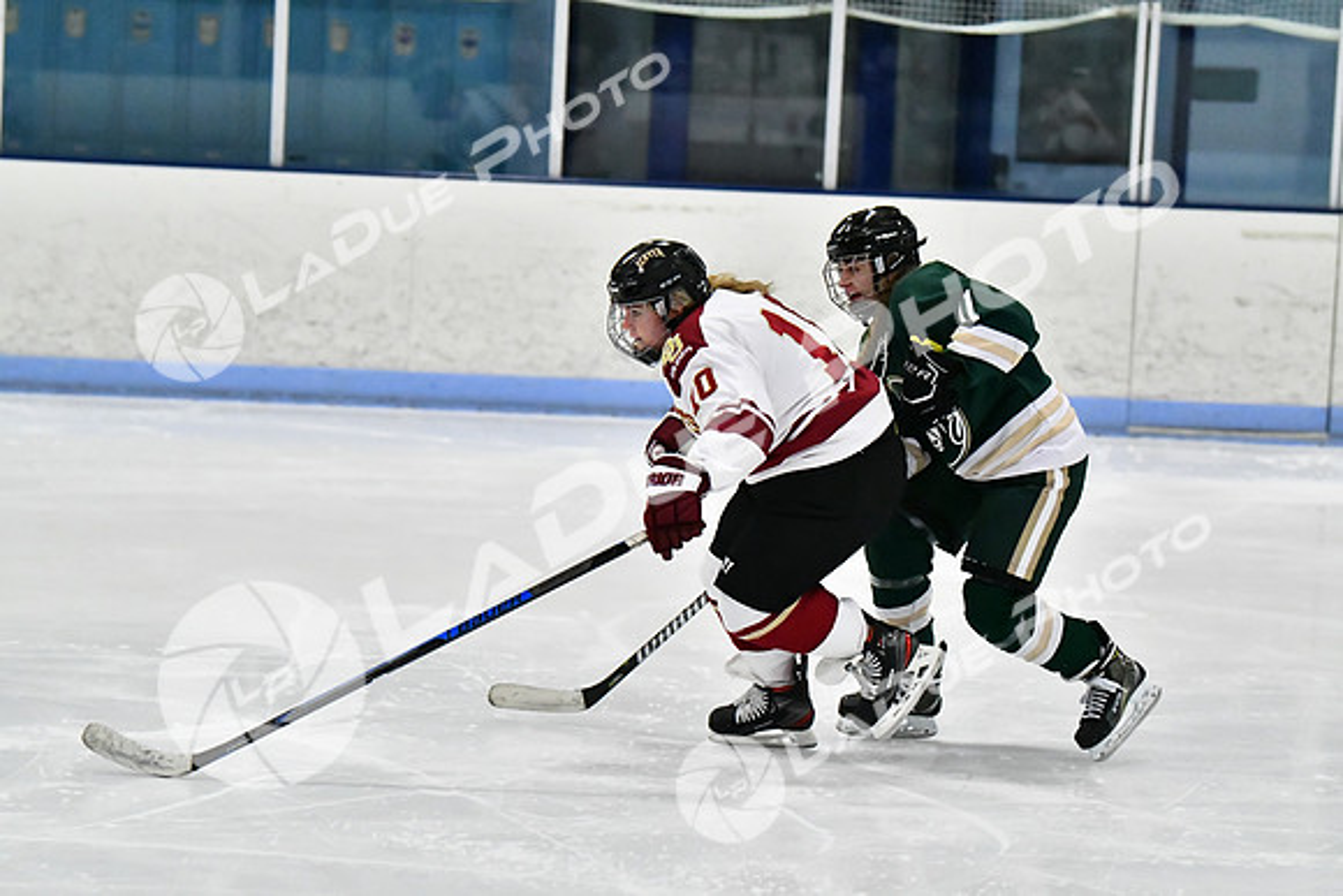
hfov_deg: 13.4
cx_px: 672
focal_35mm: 153
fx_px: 5709
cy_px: 448
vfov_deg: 9.0
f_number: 2.8
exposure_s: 1/1250
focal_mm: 102
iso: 8000
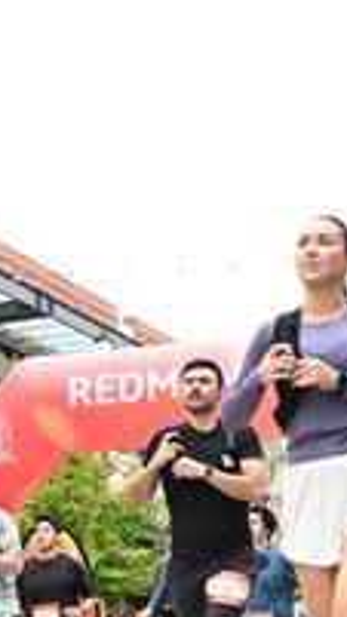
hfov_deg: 13.6
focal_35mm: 89
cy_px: 460
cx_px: 195
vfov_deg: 23.7
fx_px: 1456
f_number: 4
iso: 2000
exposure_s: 1/640
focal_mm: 31
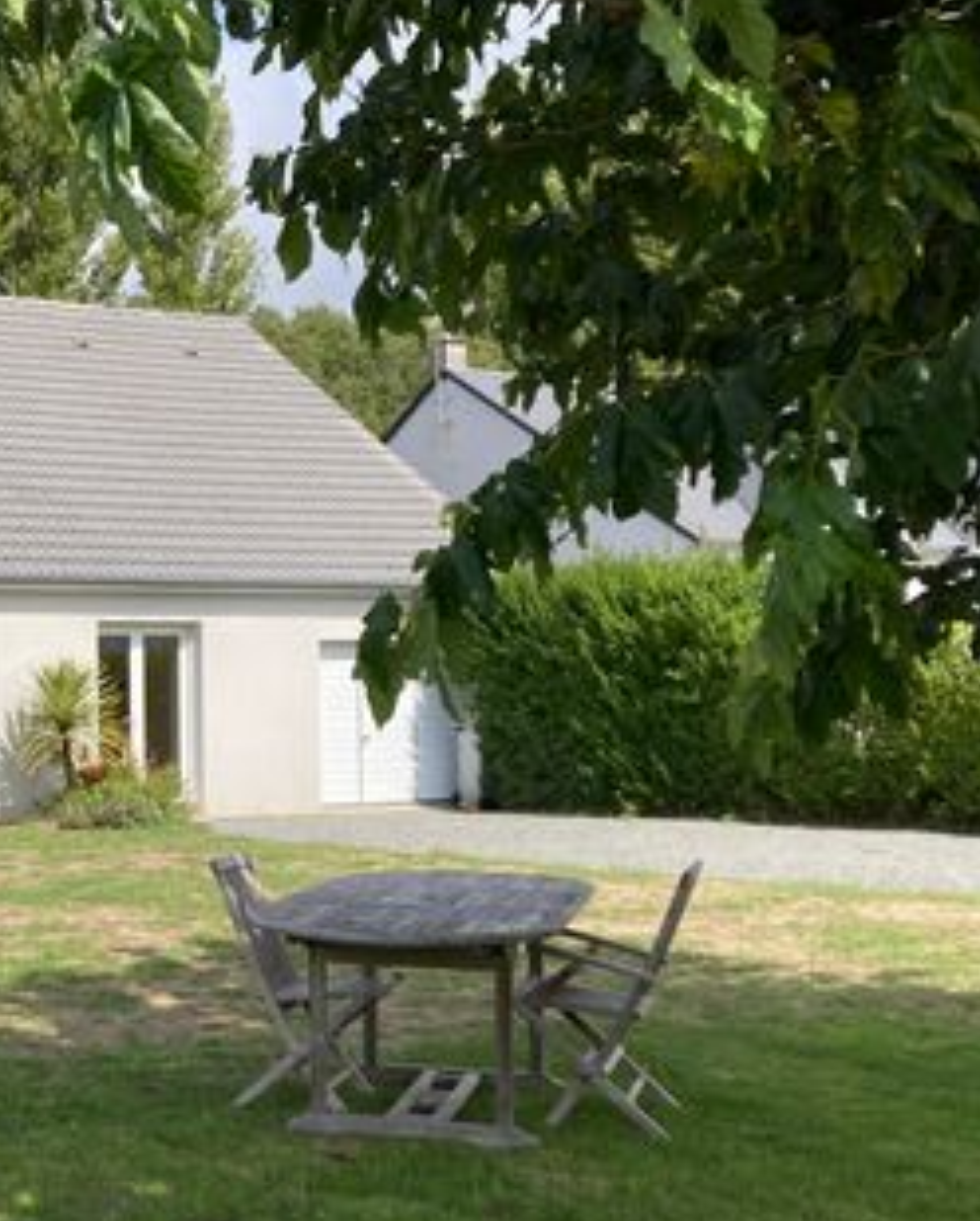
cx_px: 24
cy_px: 743
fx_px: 1918
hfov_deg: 27.2
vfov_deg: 35.2
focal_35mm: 53
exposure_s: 1/1675
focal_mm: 3.99
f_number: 1.8
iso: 20
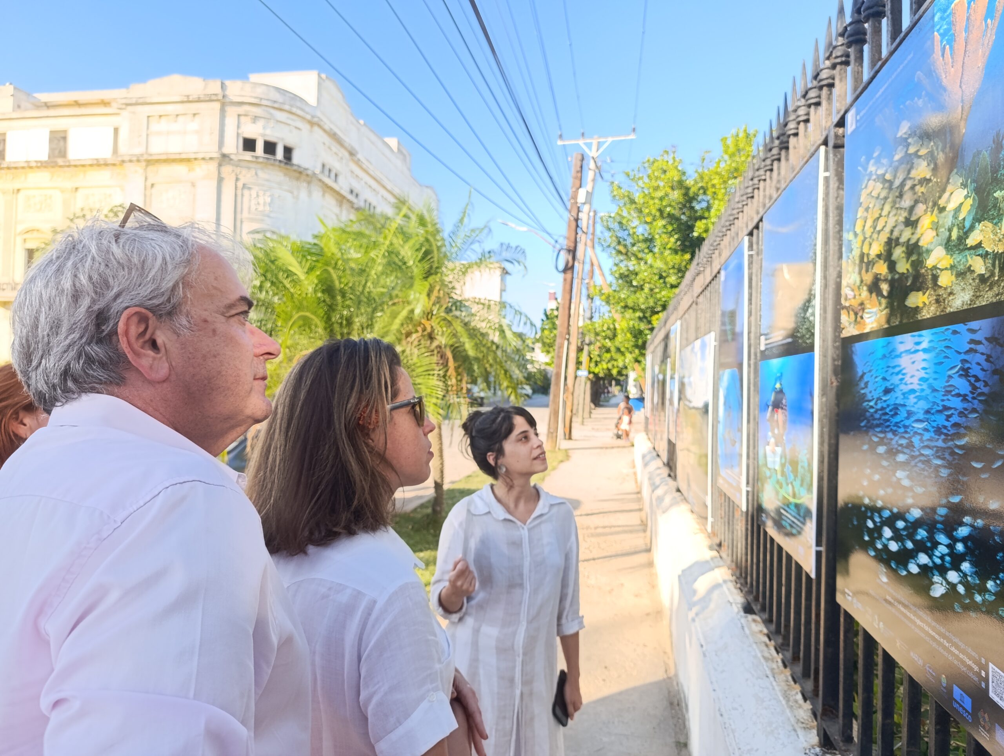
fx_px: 668
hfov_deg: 73.8
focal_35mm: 23
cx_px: 502
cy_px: 378
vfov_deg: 59.0
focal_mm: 6.14
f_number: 1.6
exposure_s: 1/164
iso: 50
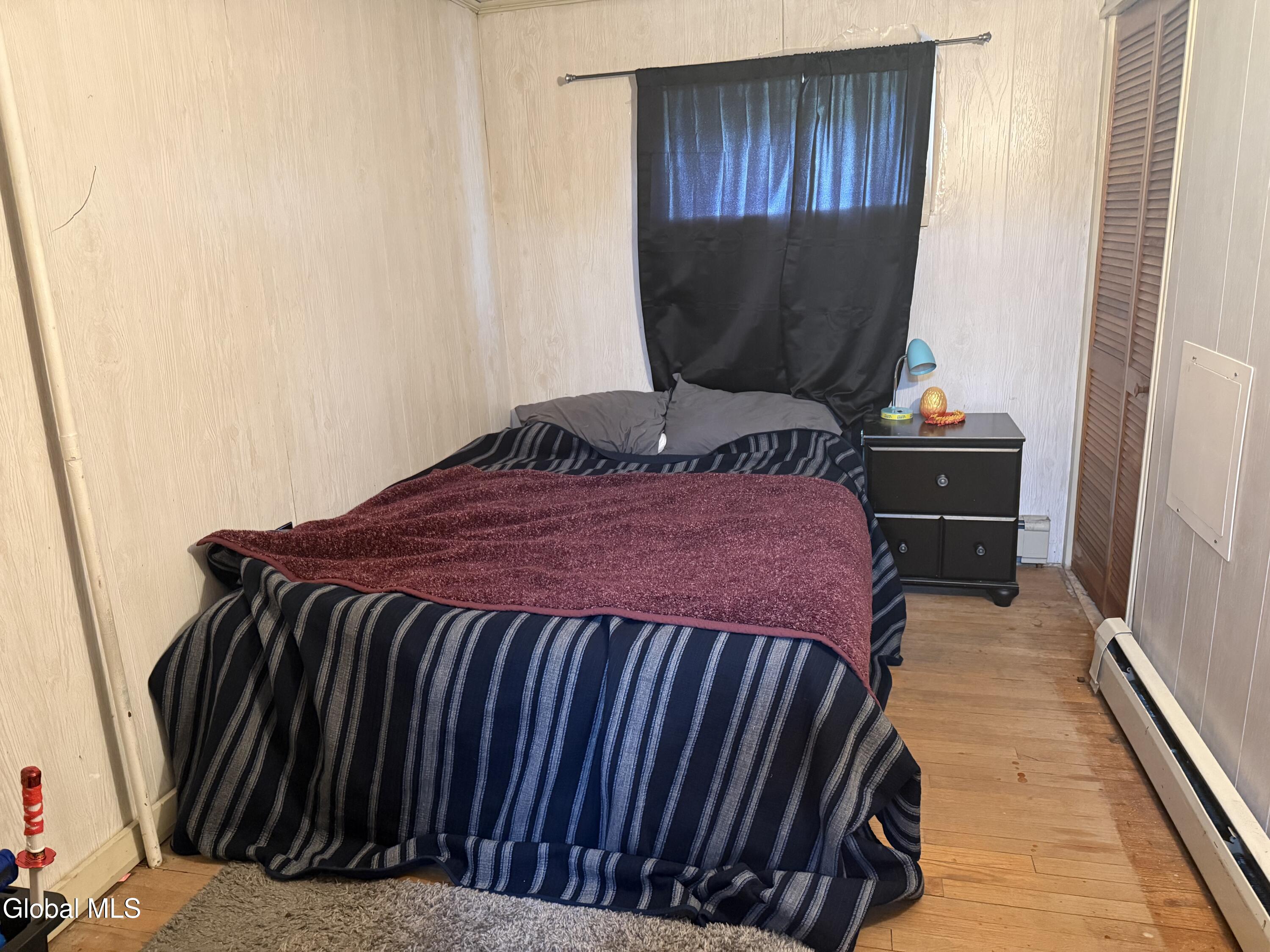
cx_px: 635
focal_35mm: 24
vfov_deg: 56.8
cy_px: 476
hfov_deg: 71.6
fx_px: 881
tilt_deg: -14.7
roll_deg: +3.5
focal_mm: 6.76
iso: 800
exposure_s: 1/40
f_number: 1.78
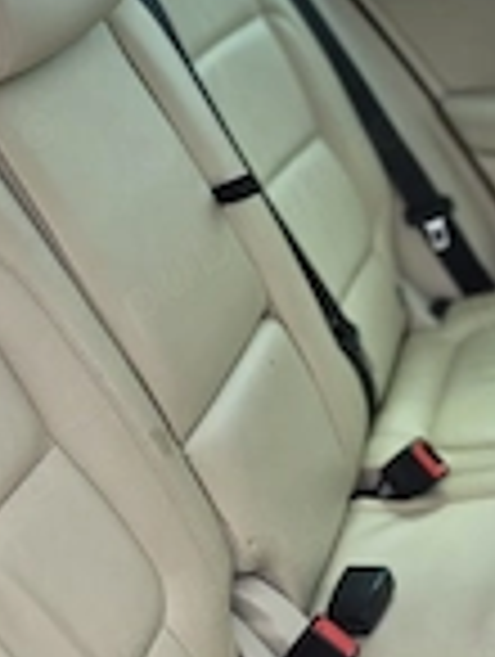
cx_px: 351
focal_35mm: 63
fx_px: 1198
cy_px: 270
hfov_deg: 23.2
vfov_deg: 30.6
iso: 12
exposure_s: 1/101
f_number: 1.7
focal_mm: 6.3
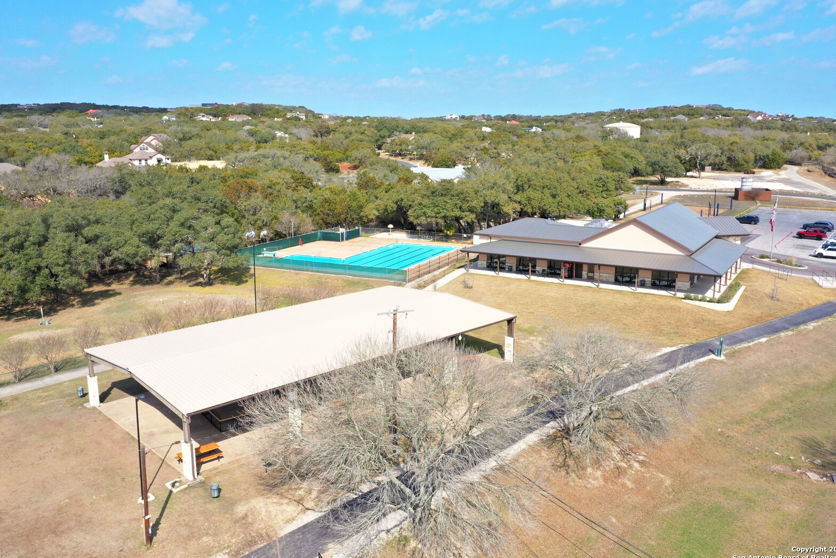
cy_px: 273
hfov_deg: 63.7
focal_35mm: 29
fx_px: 673
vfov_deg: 45.0
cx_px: 415
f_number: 5.6
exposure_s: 1/400
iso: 100
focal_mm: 10.26
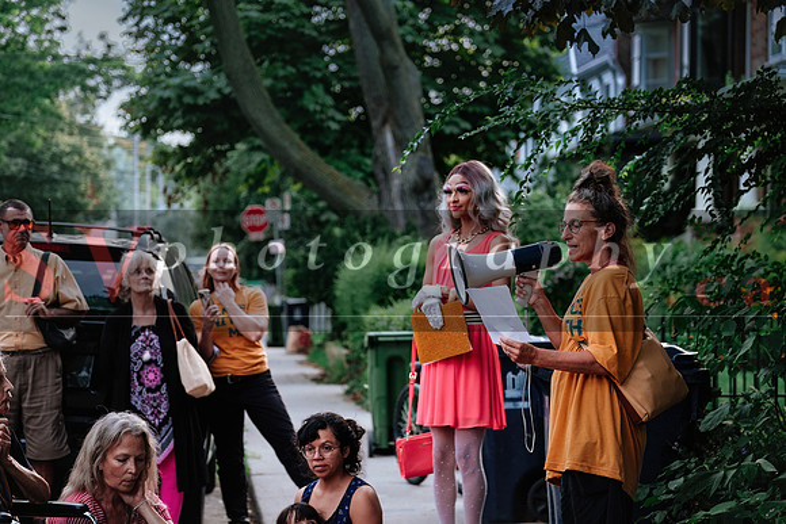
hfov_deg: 20.6
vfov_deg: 13.8
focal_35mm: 99
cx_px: 393
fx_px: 2162
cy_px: 262
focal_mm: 66
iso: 400
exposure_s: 1/160
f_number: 2.8
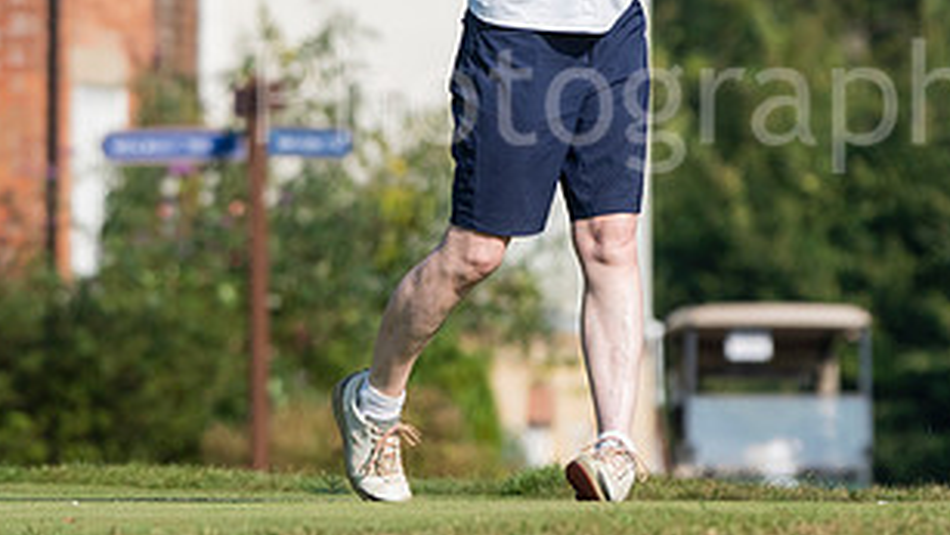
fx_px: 20942
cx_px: 656
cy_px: -51
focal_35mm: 831
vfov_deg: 1.5
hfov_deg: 2.6
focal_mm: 280
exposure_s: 1/2000
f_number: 5.6
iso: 400
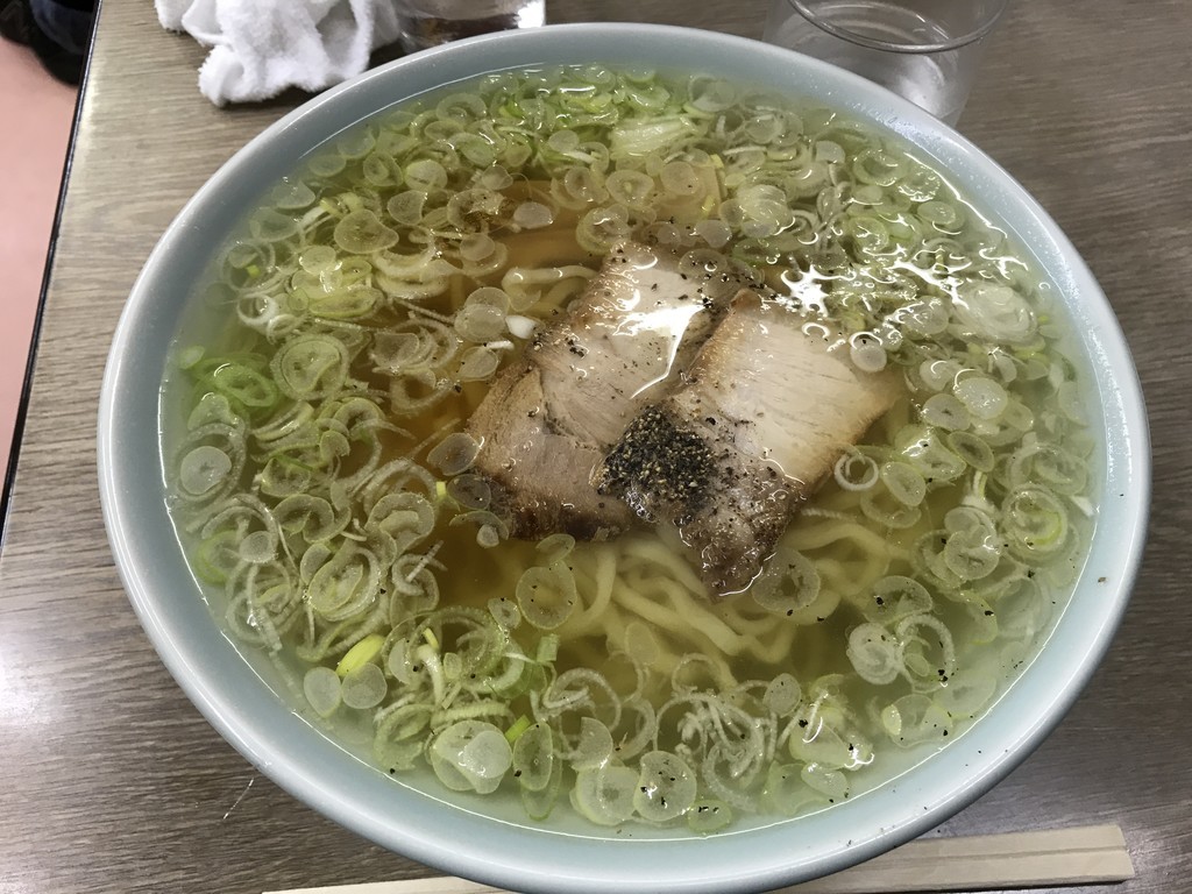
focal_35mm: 28
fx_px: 964
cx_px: 596
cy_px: 447
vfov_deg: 49.7
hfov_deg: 63.4
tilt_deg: -58.3
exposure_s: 1/20
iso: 40
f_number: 1.8
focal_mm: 3.99
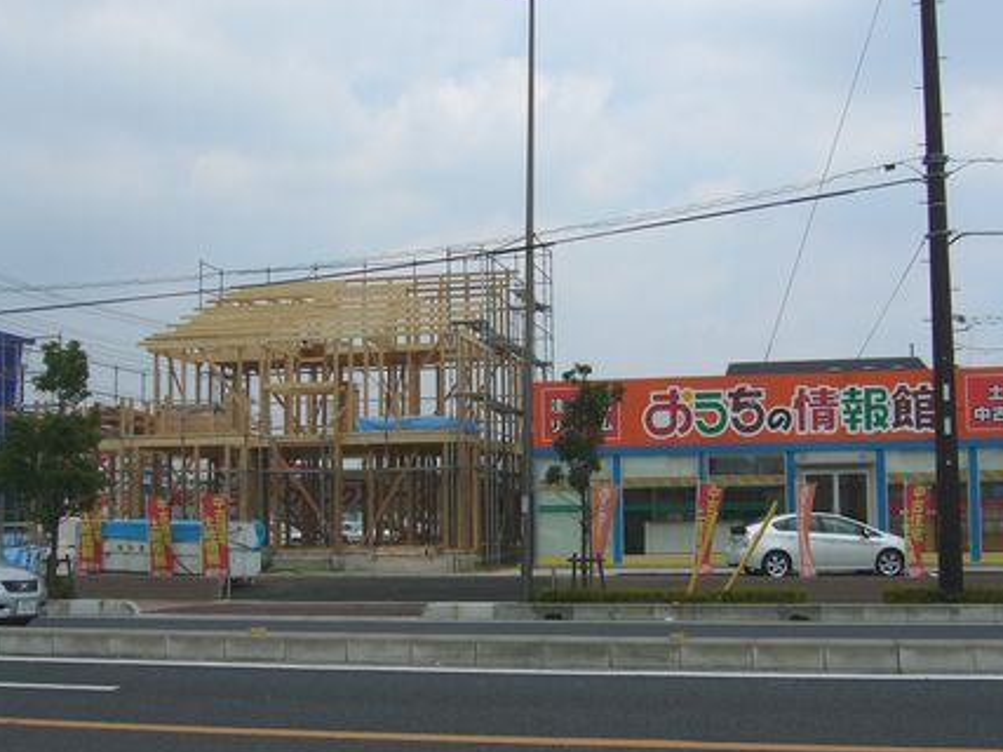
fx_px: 1188
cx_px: 500
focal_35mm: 41
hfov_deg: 45.8
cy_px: 422
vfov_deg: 35.1
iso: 80
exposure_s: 1/500
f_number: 5.6
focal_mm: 5.8
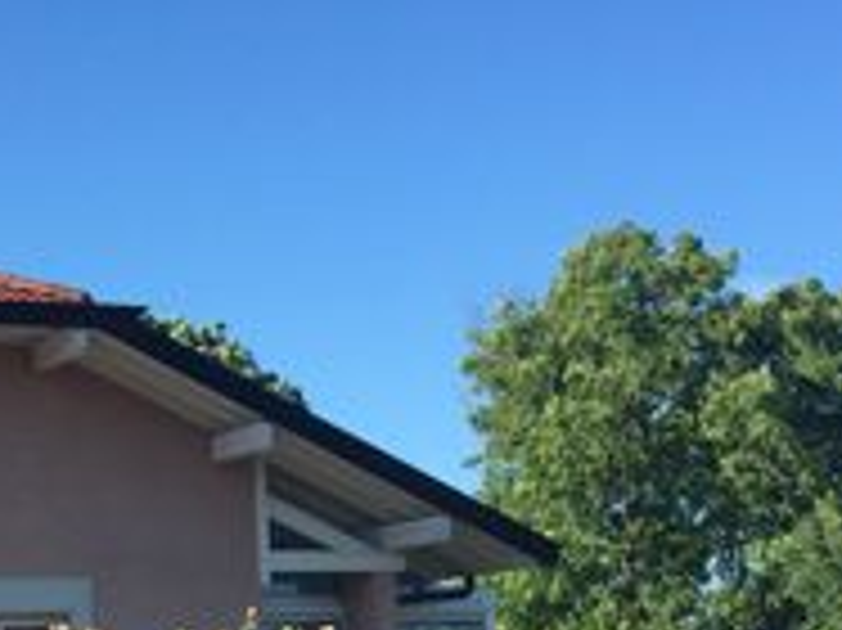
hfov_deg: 20.5
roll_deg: +1.3
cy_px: 468
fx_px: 2261
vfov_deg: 15.8
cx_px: 27
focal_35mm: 93
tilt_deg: +7.9
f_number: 2.2
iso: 32
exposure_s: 1/920
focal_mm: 4.15
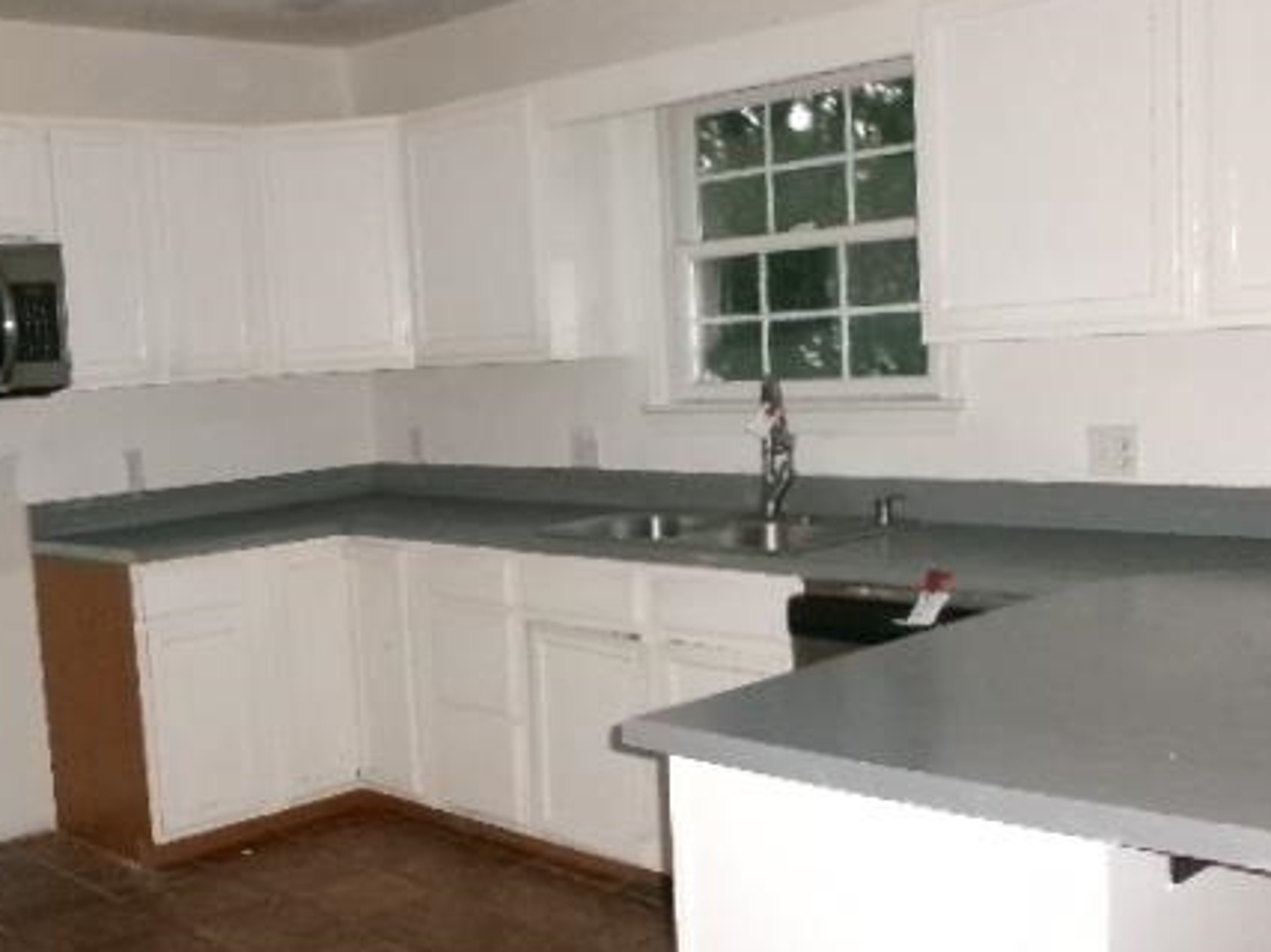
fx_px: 1542
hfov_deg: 44.2
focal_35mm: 42
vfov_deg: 34.3
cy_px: 536
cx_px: 432
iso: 800
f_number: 3.9
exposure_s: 1/34
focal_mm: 5.1
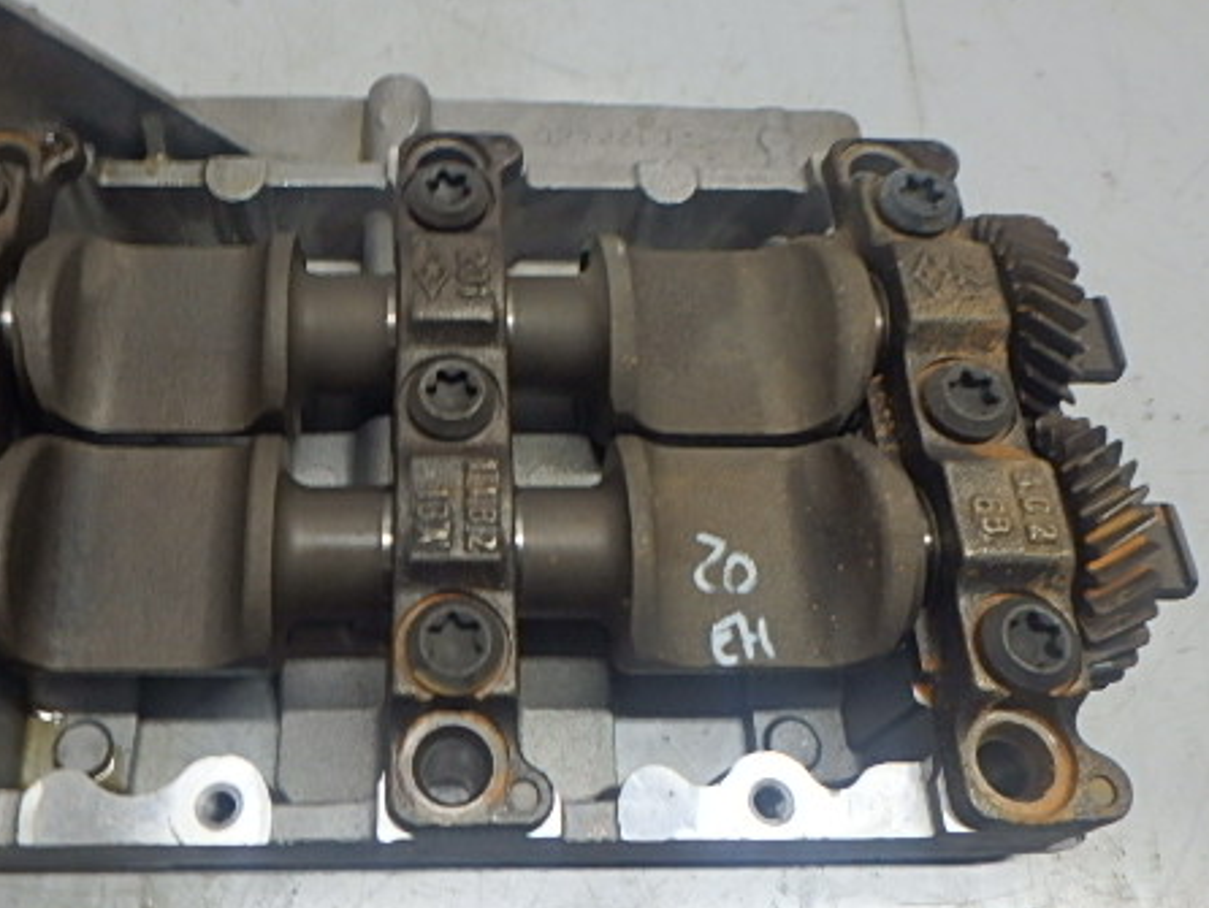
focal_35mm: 33
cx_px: 461
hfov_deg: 54.8
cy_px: 442
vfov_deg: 43.0
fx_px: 1153
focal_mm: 4
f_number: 3.8
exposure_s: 1/30
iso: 200
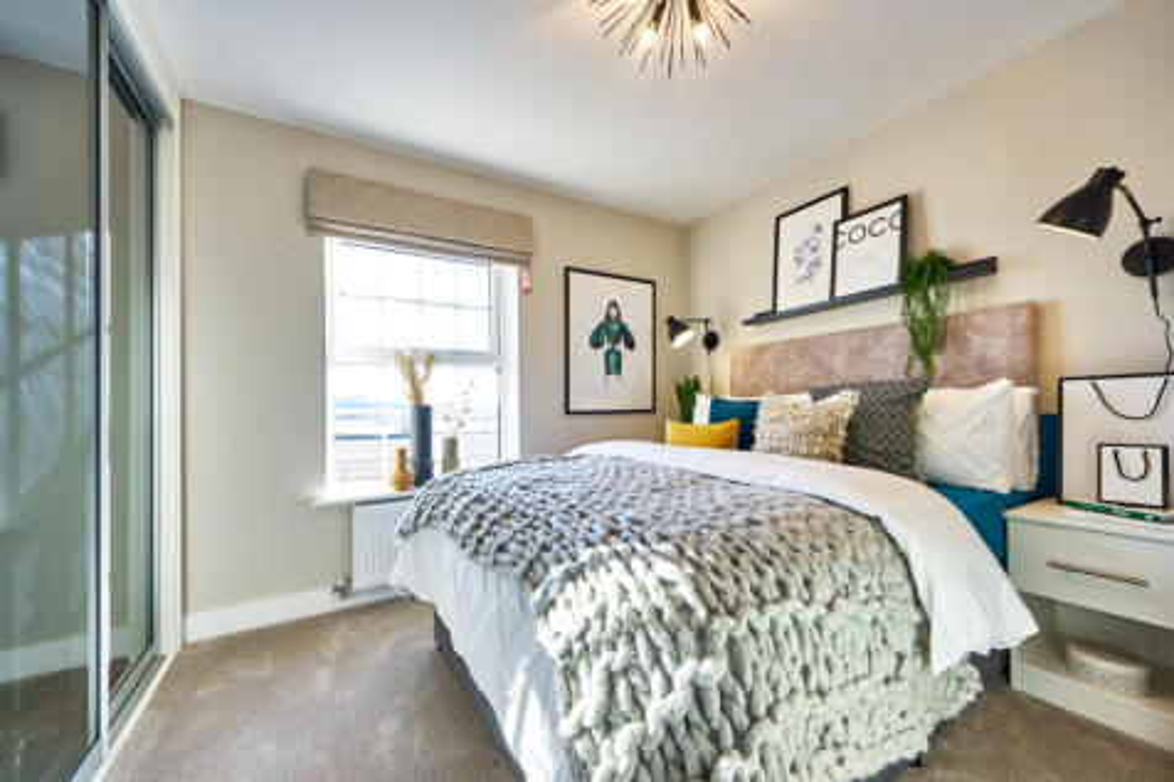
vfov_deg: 90.0
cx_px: 587
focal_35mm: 12
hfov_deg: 112.6
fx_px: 391
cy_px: 391
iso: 200
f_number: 8
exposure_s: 1/20
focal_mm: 8
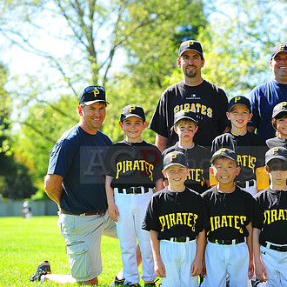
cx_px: 226
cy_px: 157
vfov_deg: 9.8
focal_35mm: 179
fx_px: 1679
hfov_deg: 9.7
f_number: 4.5
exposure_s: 1/400
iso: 200
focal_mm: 120
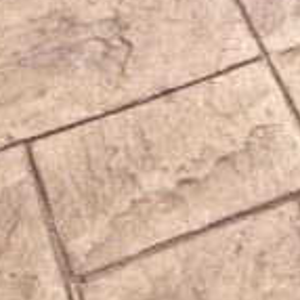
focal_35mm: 187
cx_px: 552
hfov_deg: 8.9
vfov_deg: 8.0
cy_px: -599
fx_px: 1834
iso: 50
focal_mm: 4.28
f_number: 2.4
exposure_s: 1/649
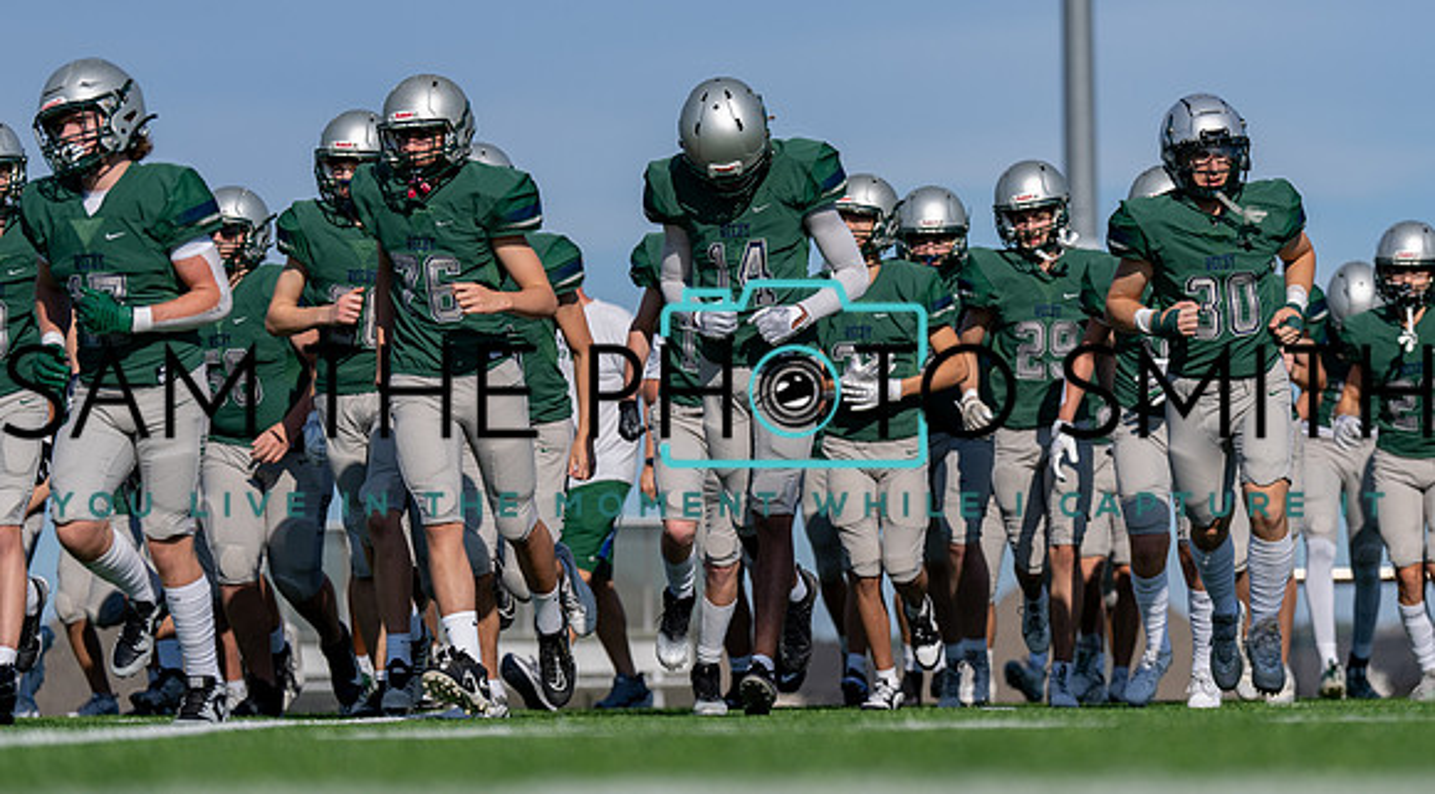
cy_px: 363
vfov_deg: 7.1
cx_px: 918
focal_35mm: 169
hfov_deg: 12.7
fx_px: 6423
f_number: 2.8
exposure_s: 1/3200
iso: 100
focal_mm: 126
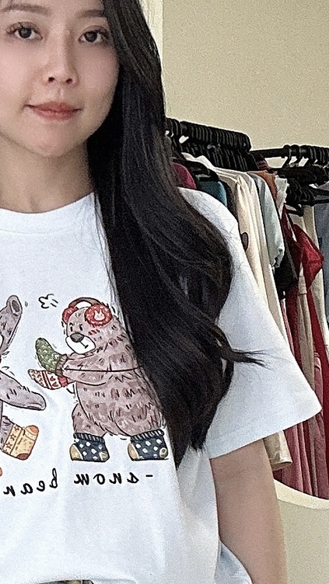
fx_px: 1241
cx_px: 75
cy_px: 741
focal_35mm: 80
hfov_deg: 15.0
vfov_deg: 23.7
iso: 125
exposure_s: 1/60
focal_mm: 2.69
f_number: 1.9
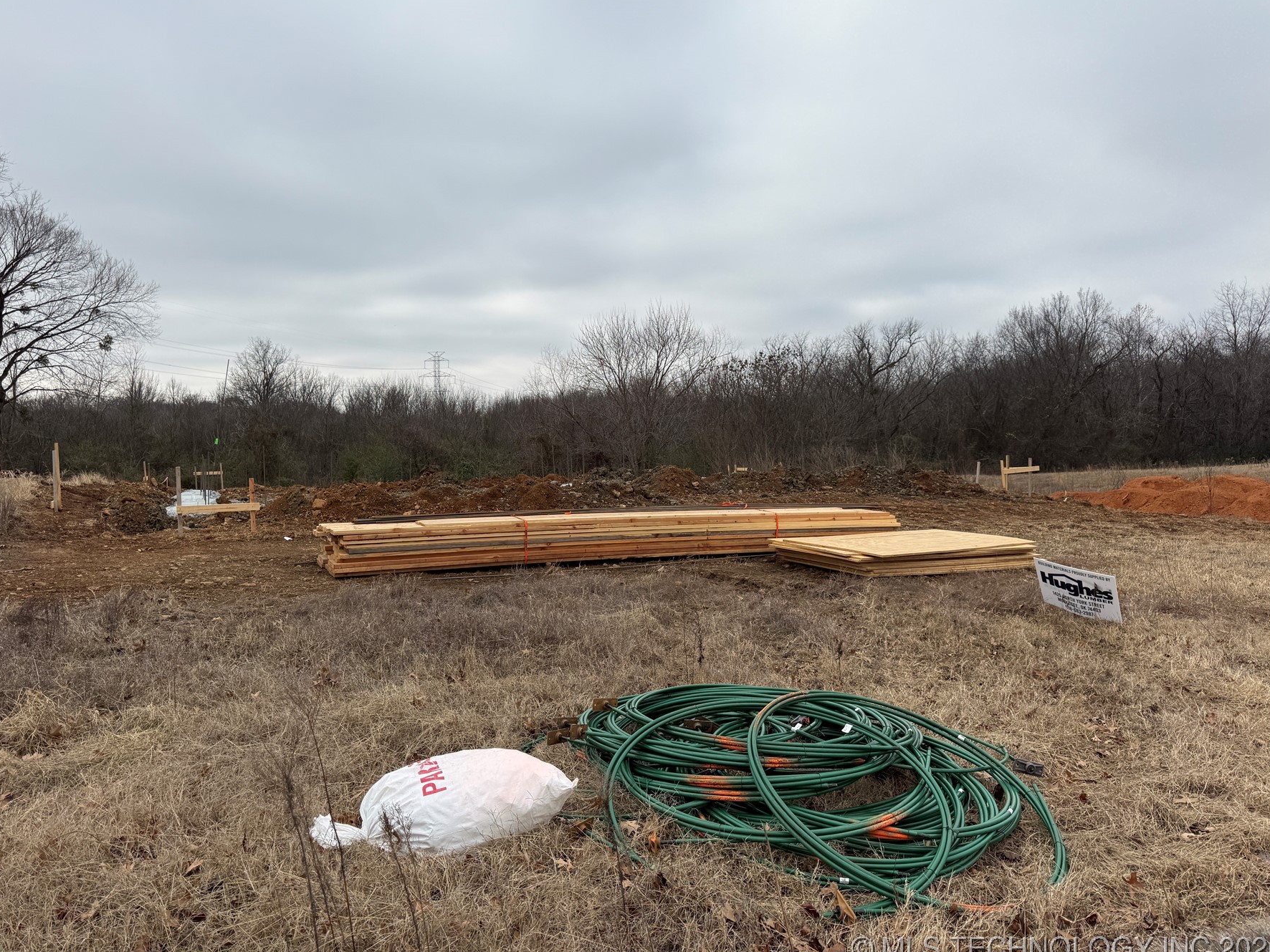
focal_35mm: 26
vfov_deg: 53.1
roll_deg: -0.8
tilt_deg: -2.6
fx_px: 954
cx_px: 603
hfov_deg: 67.3
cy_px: 463
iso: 80
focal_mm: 6.76
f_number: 1.78
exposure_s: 1/3425
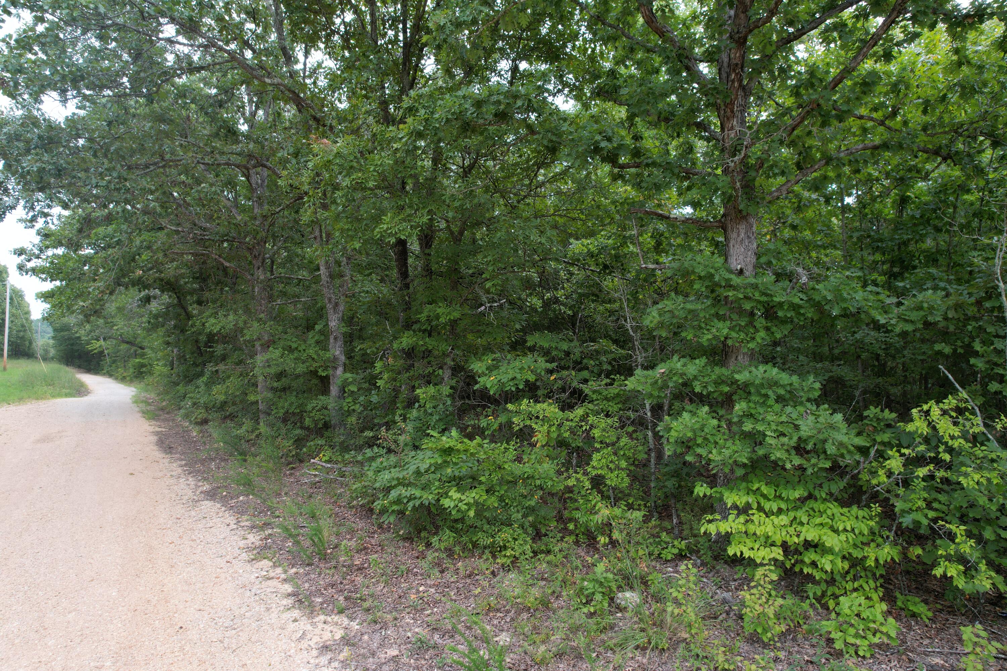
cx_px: 504
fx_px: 615
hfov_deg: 78.6
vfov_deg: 57.2
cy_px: 336
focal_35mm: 22
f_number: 2.8
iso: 110
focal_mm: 8.38
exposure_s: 1/125
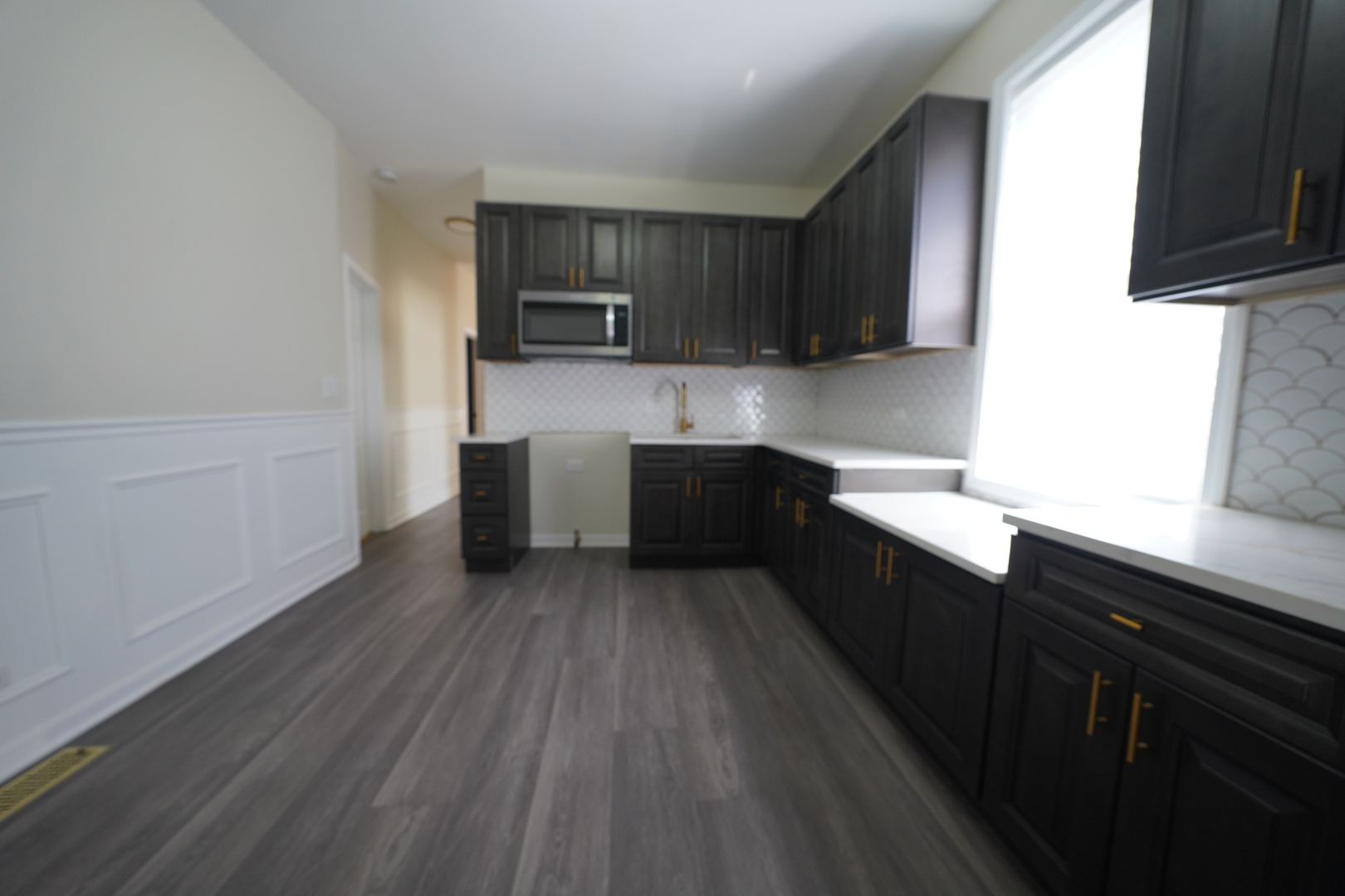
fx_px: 448
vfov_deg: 90.0
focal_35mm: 12
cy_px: 448
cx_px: 672
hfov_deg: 112.6
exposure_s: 1/160
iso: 800
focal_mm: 12
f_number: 2.8
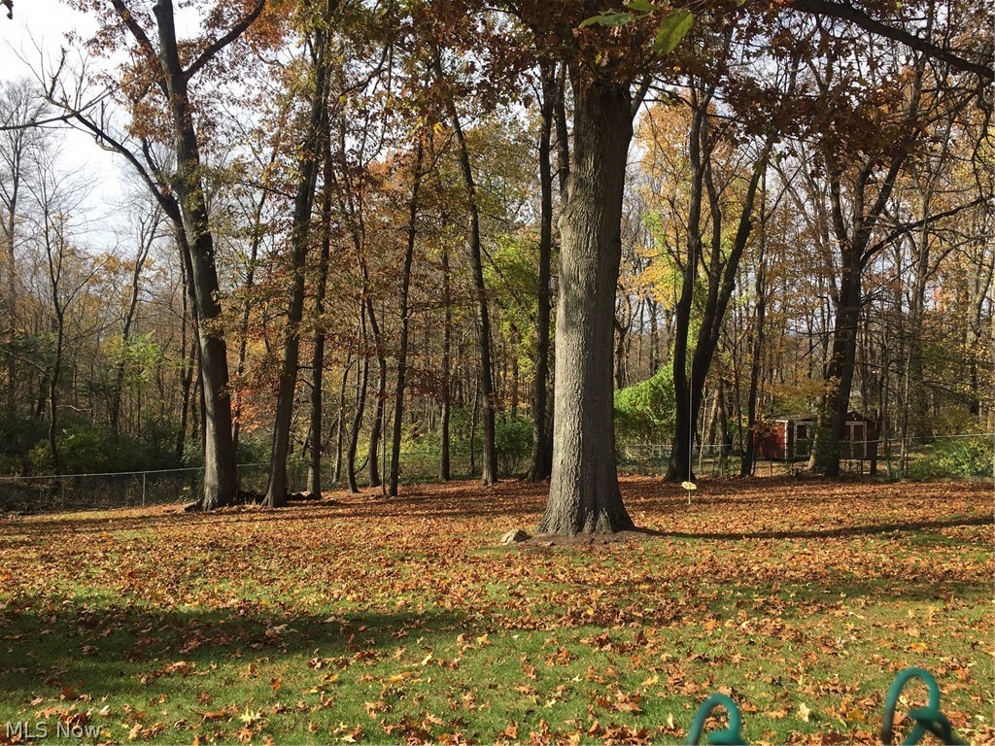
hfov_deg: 61.7
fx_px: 834
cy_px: 373
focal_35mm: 29
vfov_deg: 48.2
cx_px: 498
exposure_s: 1/754
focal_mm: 4.15
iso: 25
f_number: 2.2
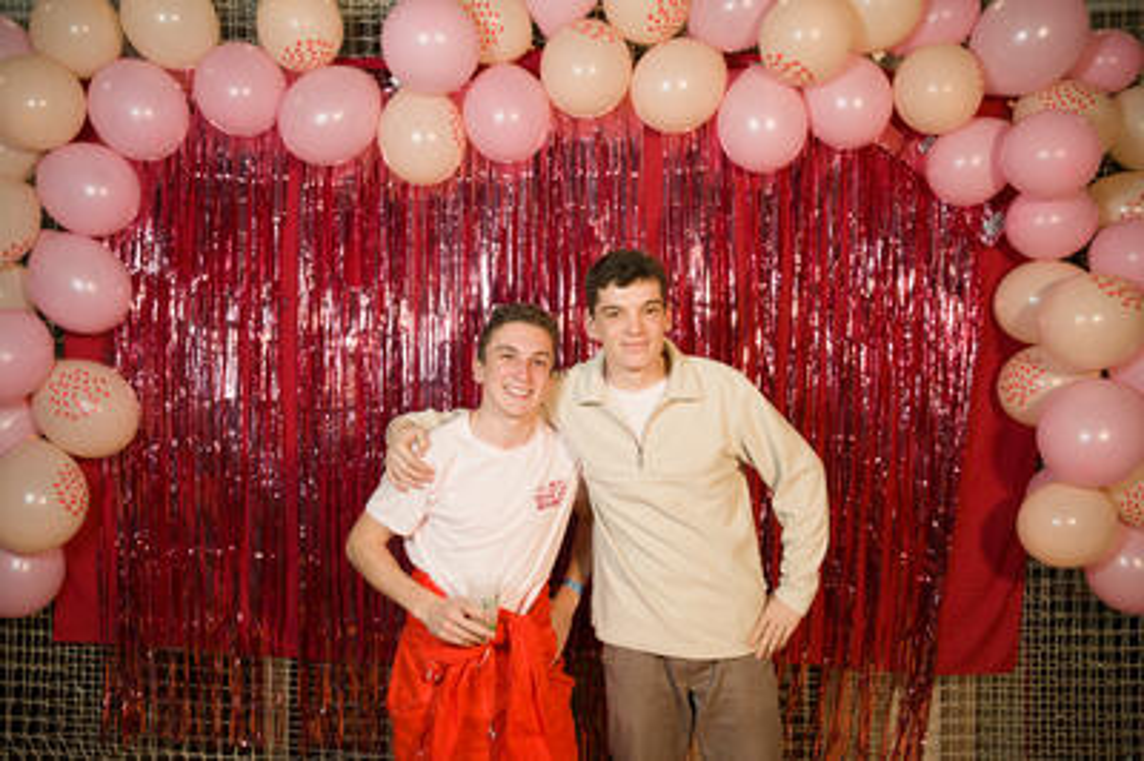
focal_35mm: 32
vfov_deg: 41.2
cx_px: 572
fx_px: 1013
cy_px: 380
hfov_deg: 58.9
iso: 4000
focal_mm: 31.9
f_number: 4.5
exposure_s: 1/160
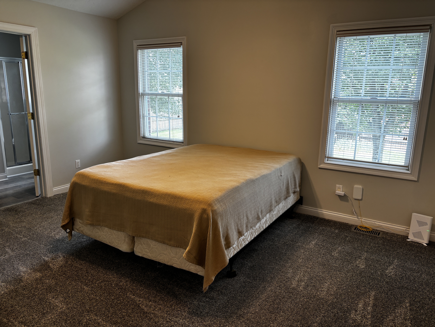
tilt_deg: -12.8
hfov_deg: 67.3
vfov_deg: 53.1
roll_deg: -1.1
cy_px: 164
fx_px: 327
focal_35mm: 26
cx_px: 218
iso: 80
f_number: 1.6
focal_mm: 5.96
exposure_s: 1/60
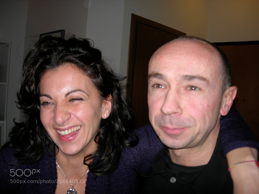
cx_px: 130
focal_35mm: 38
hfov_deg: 49.0
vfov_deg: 37.7
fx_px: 284
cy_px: 97
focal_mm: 7.8
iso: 64
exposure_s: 1/60.1
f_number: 2.8
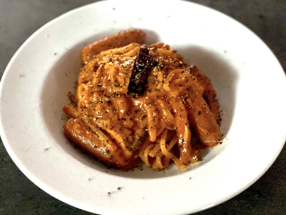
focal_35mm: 52
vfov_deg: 28.0
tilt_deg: -50.0
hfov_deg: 36.8
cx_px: 143
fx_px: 430
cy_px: 108
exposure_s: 1/15
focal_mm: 6
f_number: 2
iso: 1600
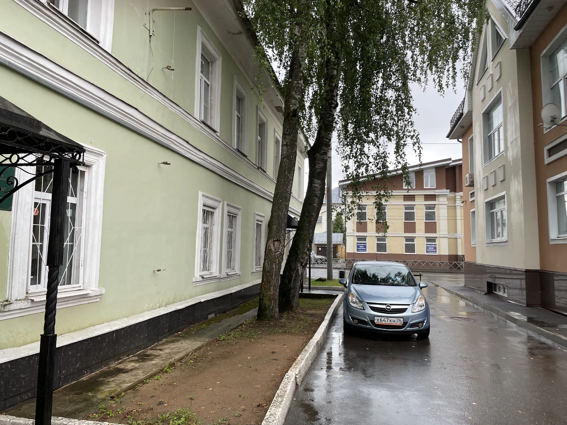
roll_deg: +0.5
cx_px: 284
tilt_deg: +7.2
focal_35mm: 26
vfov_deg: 53.1
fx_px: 426
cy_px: 212
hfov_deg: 67.3
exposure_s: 1/121
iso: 32
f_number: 1.6
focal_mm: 4.2
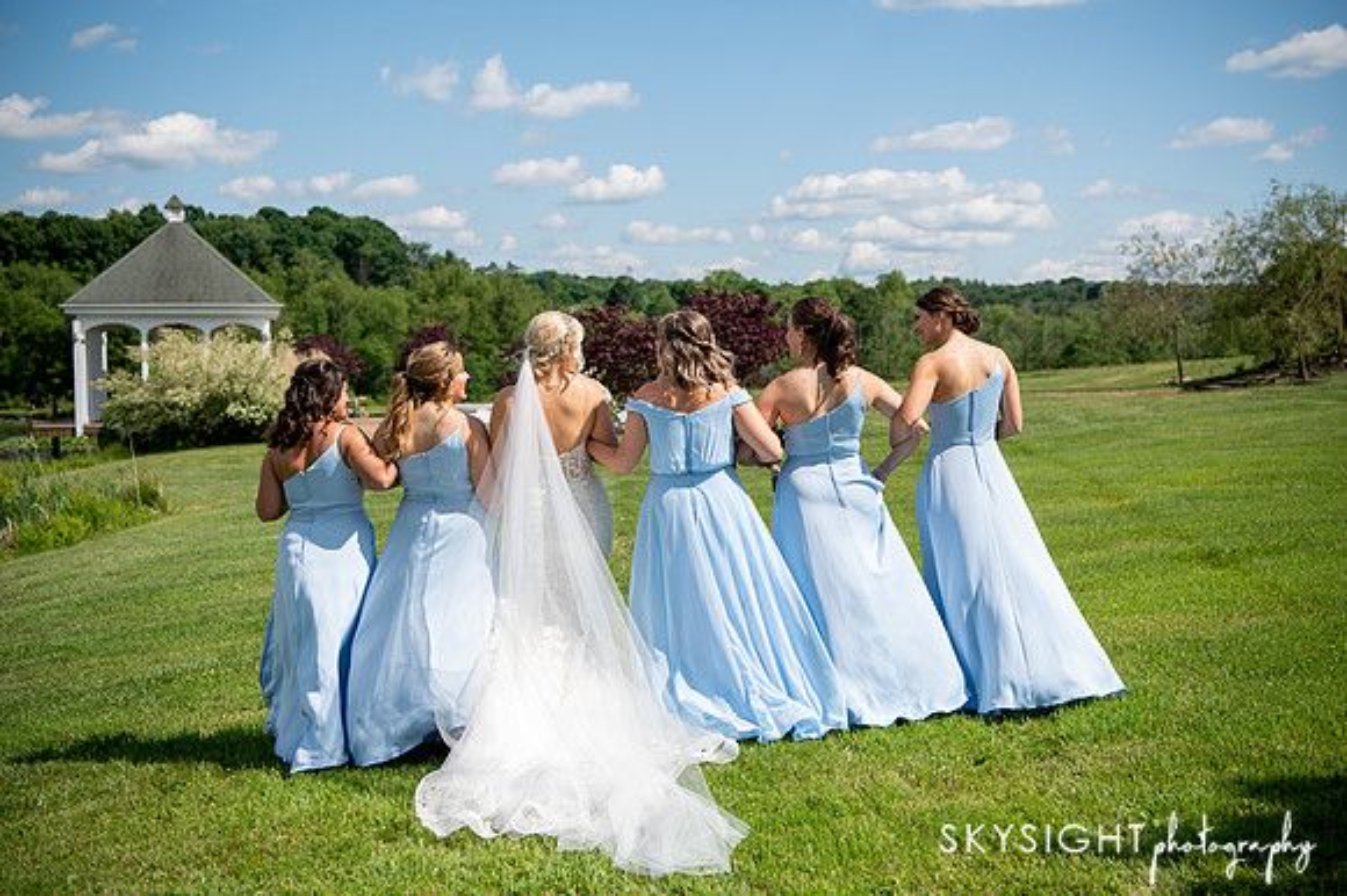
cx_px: 678
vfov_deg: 29.5
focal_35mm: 46
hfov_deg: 43.2
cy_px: 448
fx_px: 1703
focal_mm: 45
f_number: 3.5
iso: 320
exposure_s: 1/4000
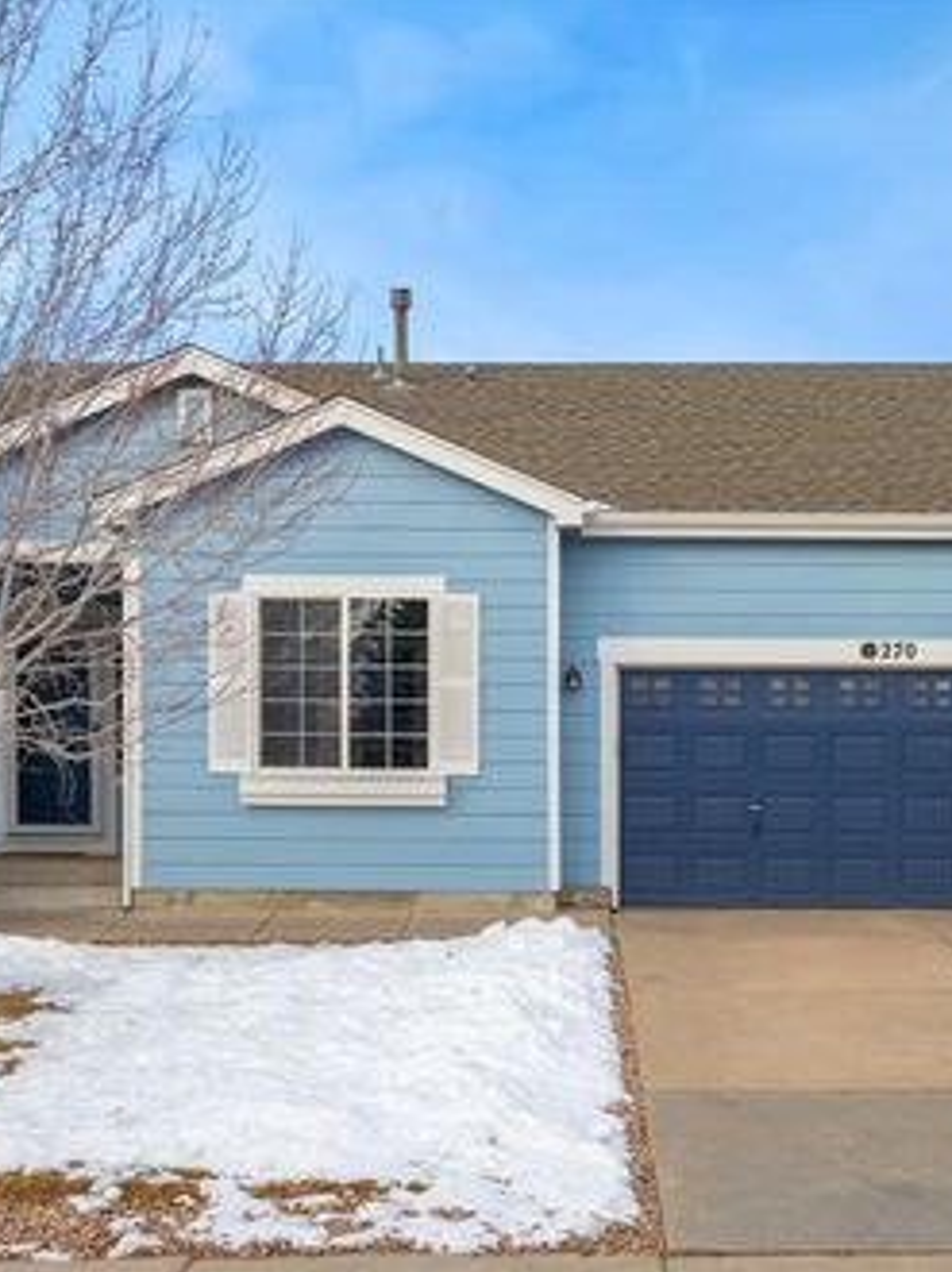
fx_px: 1873
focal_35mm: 51
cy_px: 634
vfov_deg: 37.5
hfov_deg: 28.5
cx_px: 540
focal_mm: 35
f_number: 6.3
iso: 200
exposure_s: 1/1000
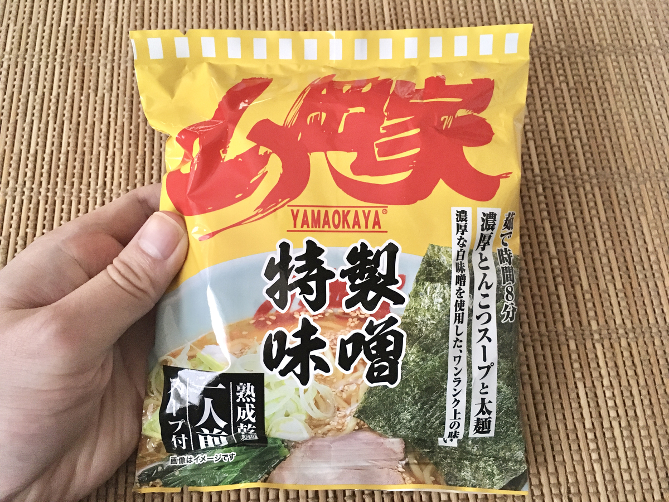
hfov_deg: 61.7
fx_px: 560
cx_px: 334
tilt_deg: -69.0
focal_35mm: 29
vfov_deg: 48.2
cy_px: 251
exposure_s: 1/15
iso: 320
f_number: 2.2
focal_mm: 4.15
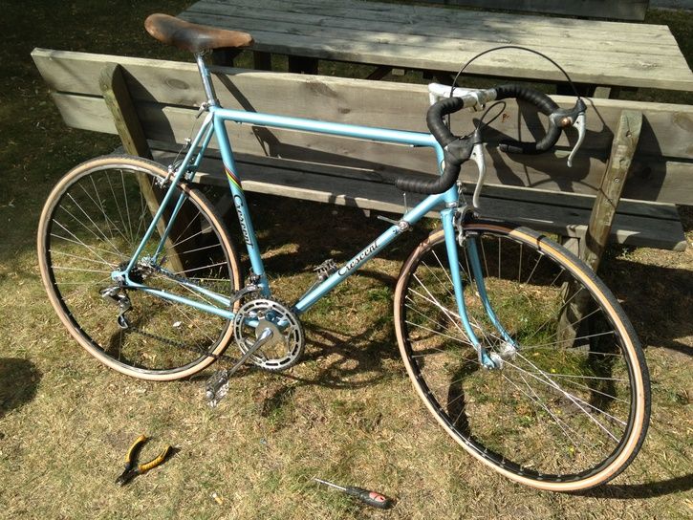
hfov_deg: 55.3
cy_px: 260
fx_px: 661
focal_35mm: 33
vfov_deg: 43.0
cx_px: 346
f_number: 2.4
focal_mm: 4.13
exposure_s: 1/919
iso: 50
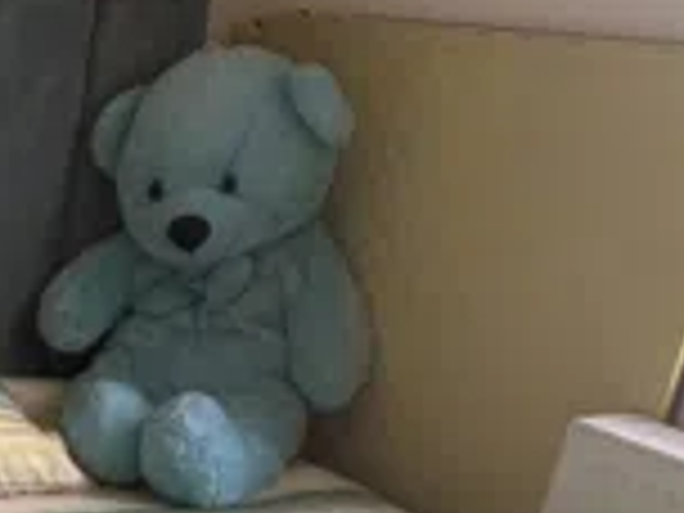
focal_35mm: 59
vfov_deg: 21.4
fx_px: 1166
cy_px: 742
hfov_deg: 22.9
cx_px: -459
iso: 160
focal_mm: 2.22
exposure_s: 1/121
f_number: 2.2
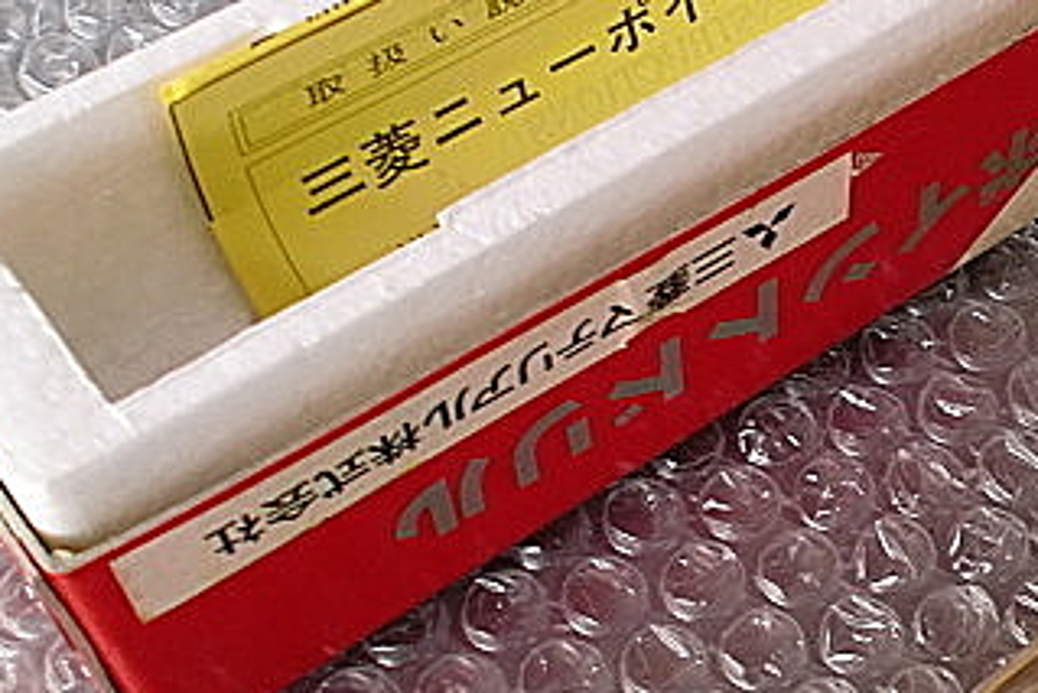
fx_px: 2106
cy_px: 469
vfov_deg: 18.6
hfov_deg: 26.4
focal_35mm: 73
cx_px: 1005
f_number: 3.1
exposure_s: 1/60
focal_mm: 6.3
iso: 100
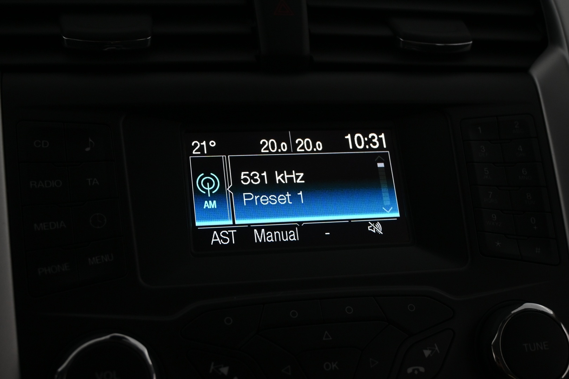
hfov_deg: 38.9
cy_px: 190
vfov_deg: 26.5
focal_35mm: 51
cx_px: 284
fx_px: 806
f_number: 5
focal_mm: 34
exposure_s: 1/50
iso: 800
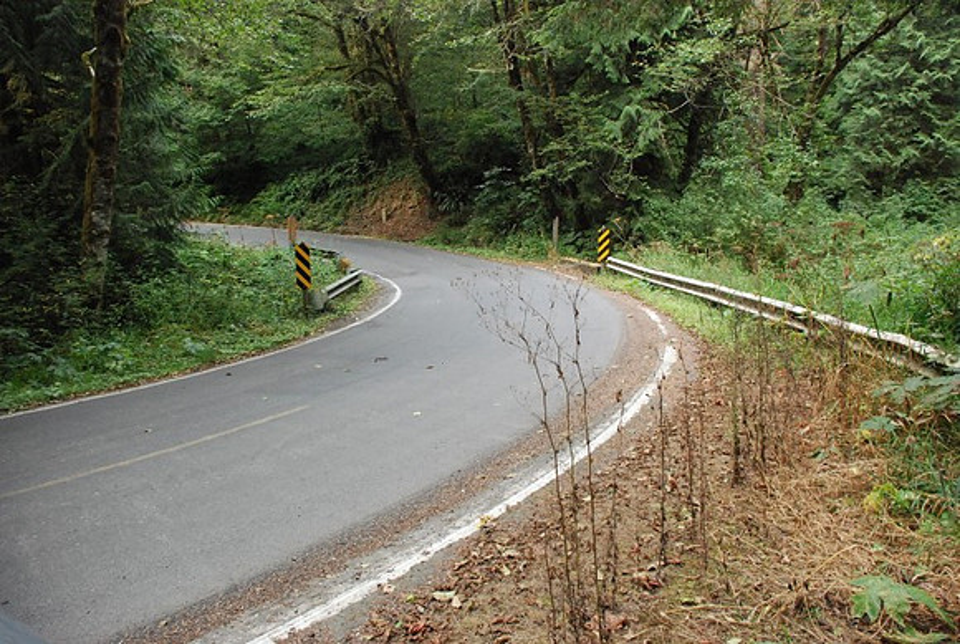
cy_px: 322
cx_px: 480
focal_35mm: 27
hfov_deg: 67.3
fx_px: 721
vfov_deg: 48.1
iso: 1600
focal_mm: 18
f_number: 4
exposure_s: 1/250
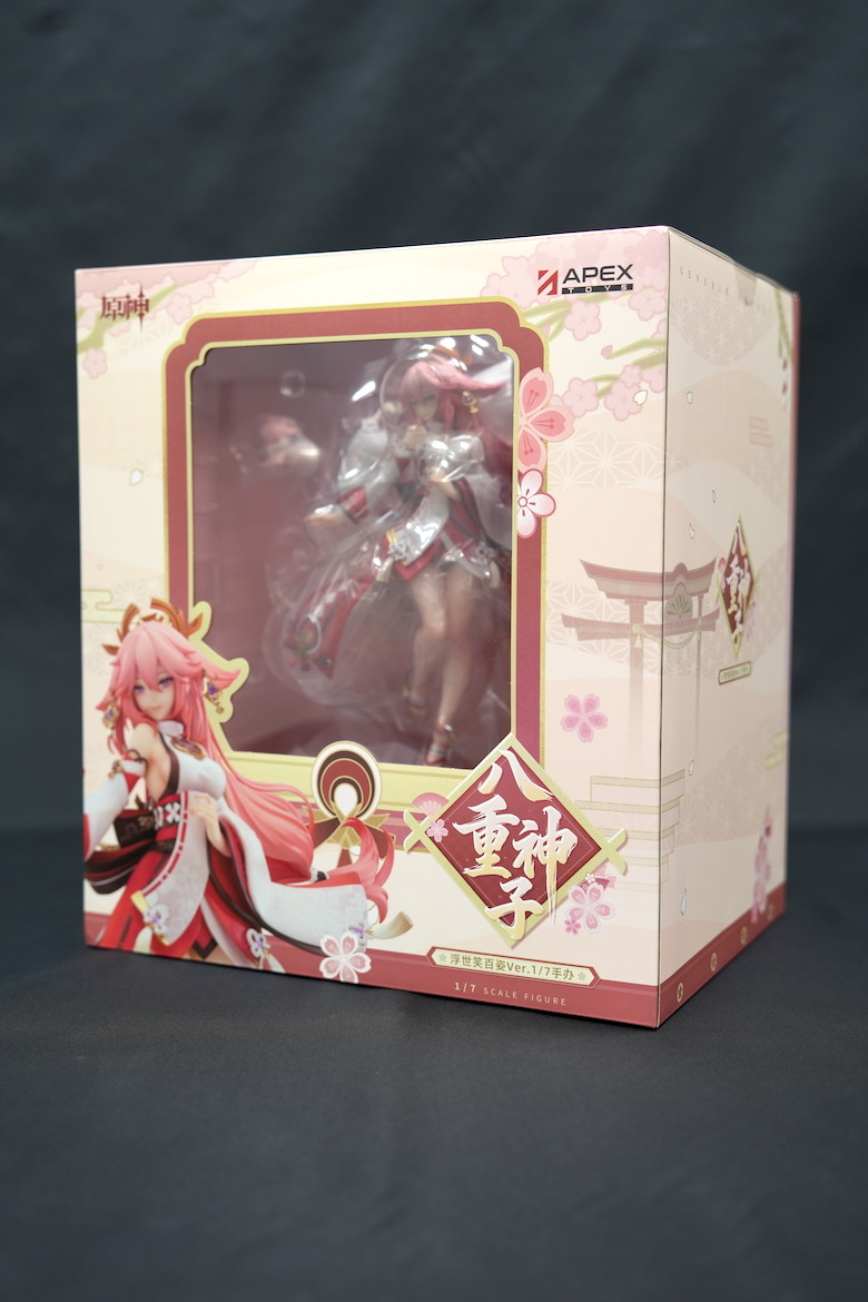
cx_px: 434
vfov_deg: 43.6
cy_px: 651
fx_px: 1627
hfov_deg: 29.9
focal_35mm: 45
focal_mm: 45
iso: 200
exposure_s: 1/60
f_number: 2.8
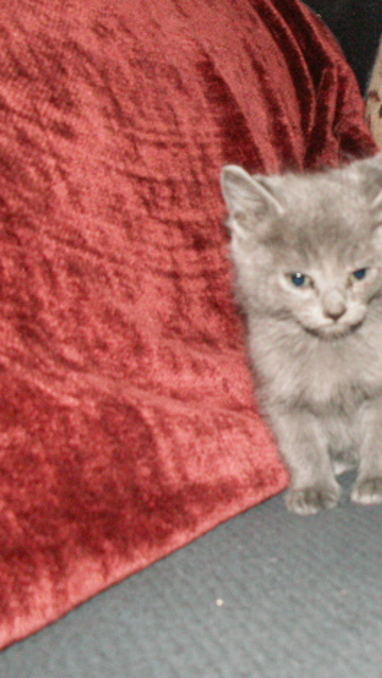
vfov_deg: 39.9
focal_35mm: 52
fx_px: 936
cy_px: 343
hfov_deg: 22.3
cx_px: 375
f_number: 2.8
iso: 160
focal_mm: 5.86
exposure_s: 1/40
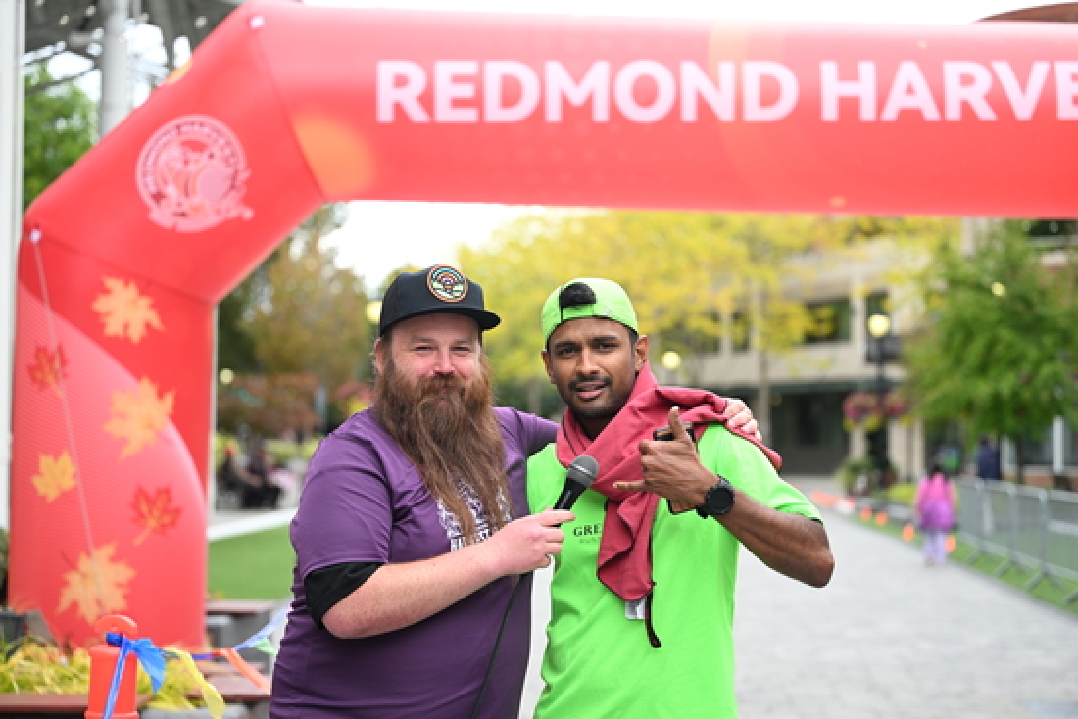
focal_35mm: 70
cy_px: 360
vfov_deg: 19.5
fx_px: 2097
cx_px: 539
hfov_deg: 28.8
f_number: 2.8
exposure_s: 1/1600
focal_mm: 70
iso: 640
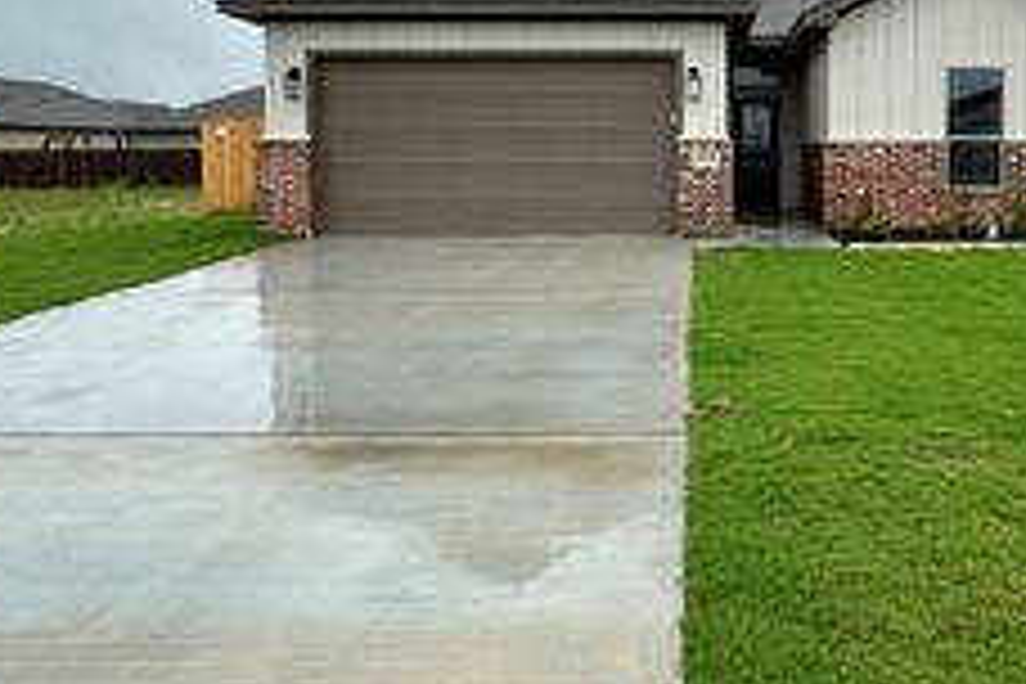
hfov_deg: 57.2
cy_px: 182
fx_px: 912
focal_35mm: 32
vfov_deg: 40.1
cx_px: 698
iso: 40
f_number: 2.2
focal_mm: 2.22
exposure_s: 1/578
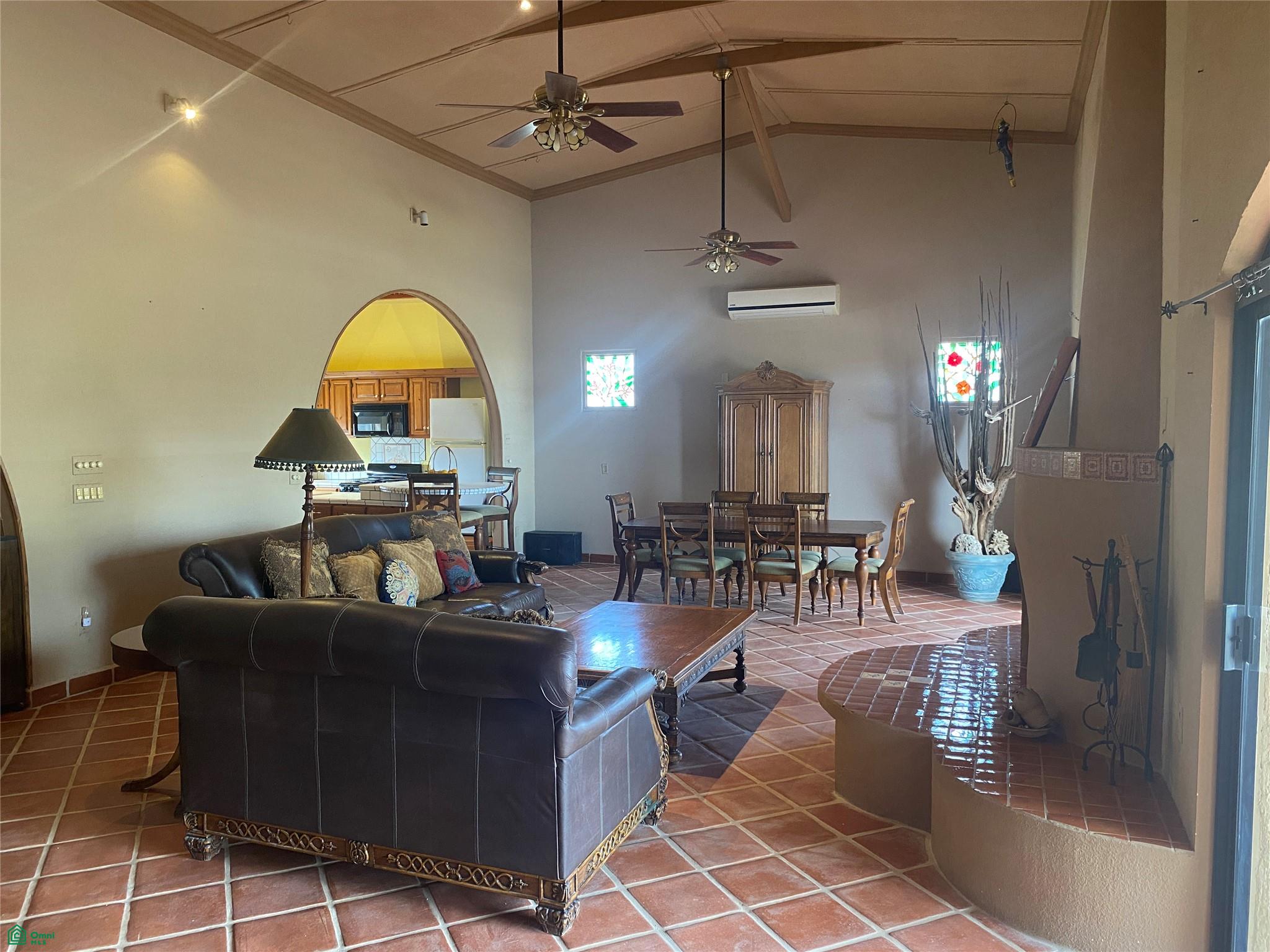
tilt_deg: -4.4
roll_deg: -0.2
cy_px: 476
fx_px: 954
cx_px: 635
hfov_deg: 67.3
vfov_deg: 53.1
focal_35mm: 26
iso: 250
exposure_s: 1/60
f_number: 1.8
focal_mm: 4.25
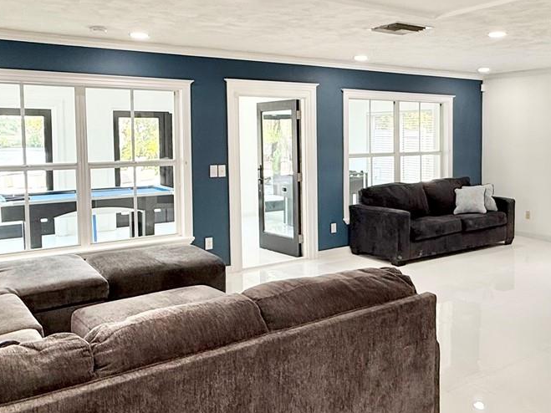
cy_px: 163
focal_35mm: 34
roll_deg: +1.0
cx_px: 355
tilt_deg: -3.3
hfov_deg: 53.2
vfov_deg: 41.6
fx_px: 541
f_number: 2.2
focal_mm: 2.22
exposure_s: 1/120
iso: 80
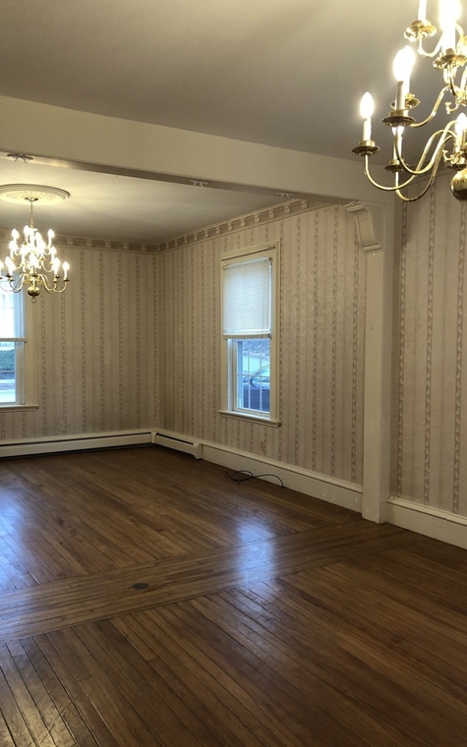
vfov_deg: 62.9
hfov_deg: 41.7
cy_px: 375
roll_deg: +0.0
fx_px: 611
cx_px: 194
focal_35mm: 30
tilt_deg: -4.0
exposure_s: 1/15
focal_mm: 4
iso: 40
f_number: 1.8
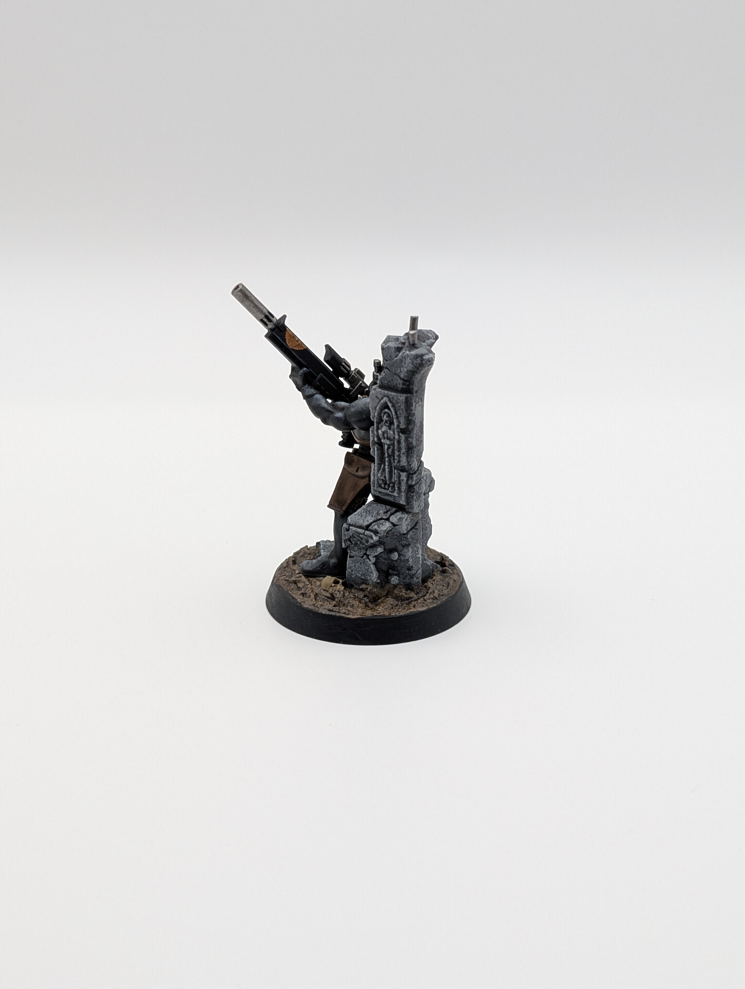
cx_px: 372
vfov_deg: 38.9
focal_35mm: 49
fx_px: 1403
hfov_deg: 29.7
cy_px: 494
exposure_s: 1/101
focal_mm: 6.9
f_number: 1.68
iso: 52
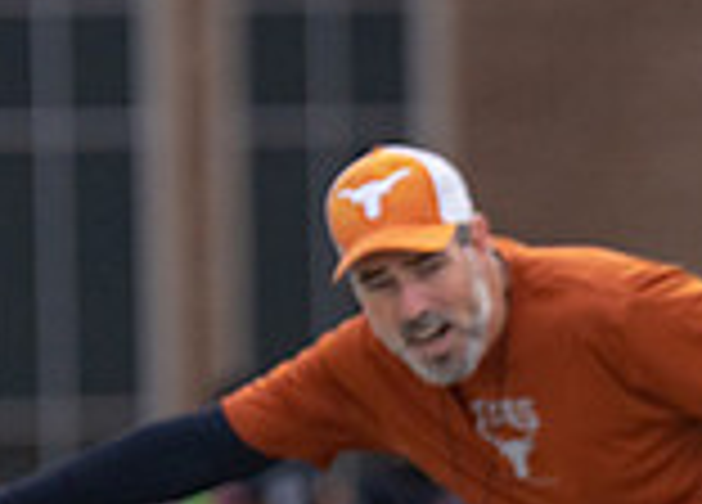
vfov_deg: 1.4
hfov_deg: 2.0
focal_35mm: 1001
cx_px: 878
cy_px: 790
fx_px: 19992
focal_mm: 200
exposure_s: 1/1000
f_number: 2.8
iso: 800
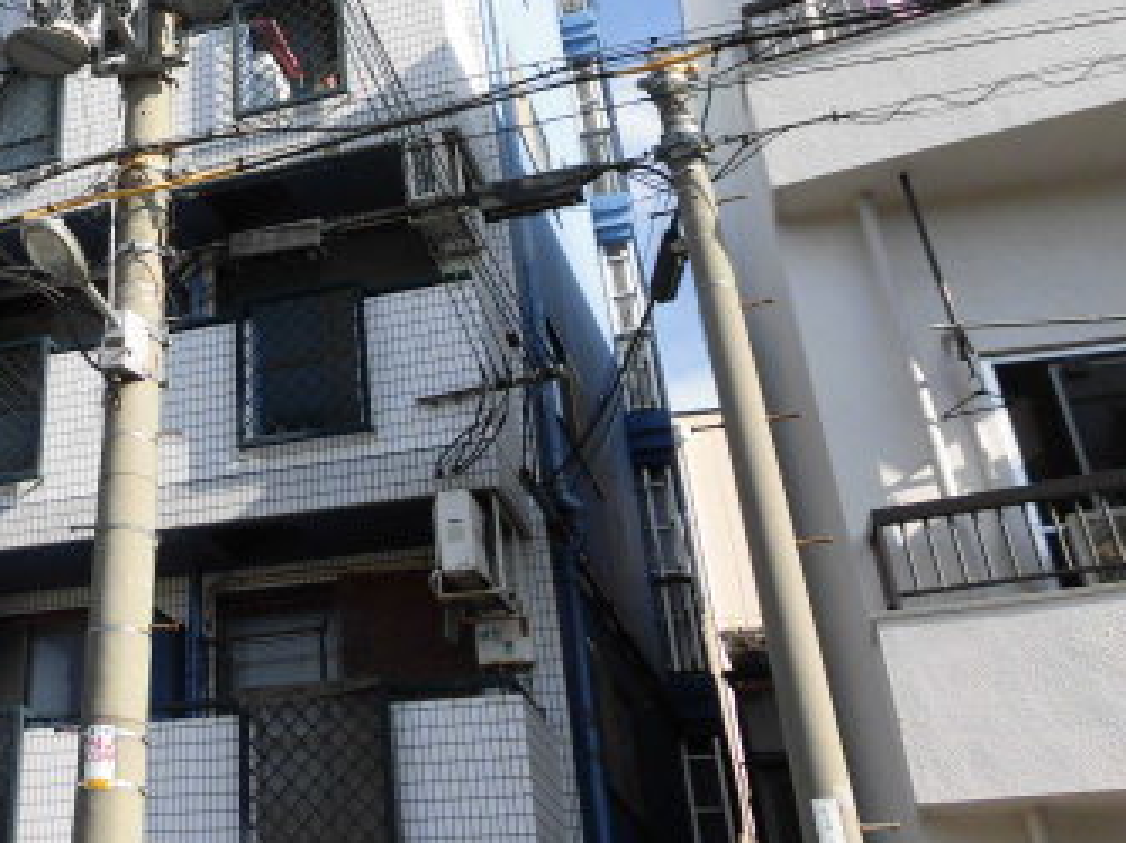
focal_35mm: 46
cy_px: 125
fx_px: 1495
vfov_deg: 30.4
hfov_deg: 37.7
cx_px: 51
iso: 100
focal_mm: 4.3
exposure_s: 1/800
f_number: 3.1
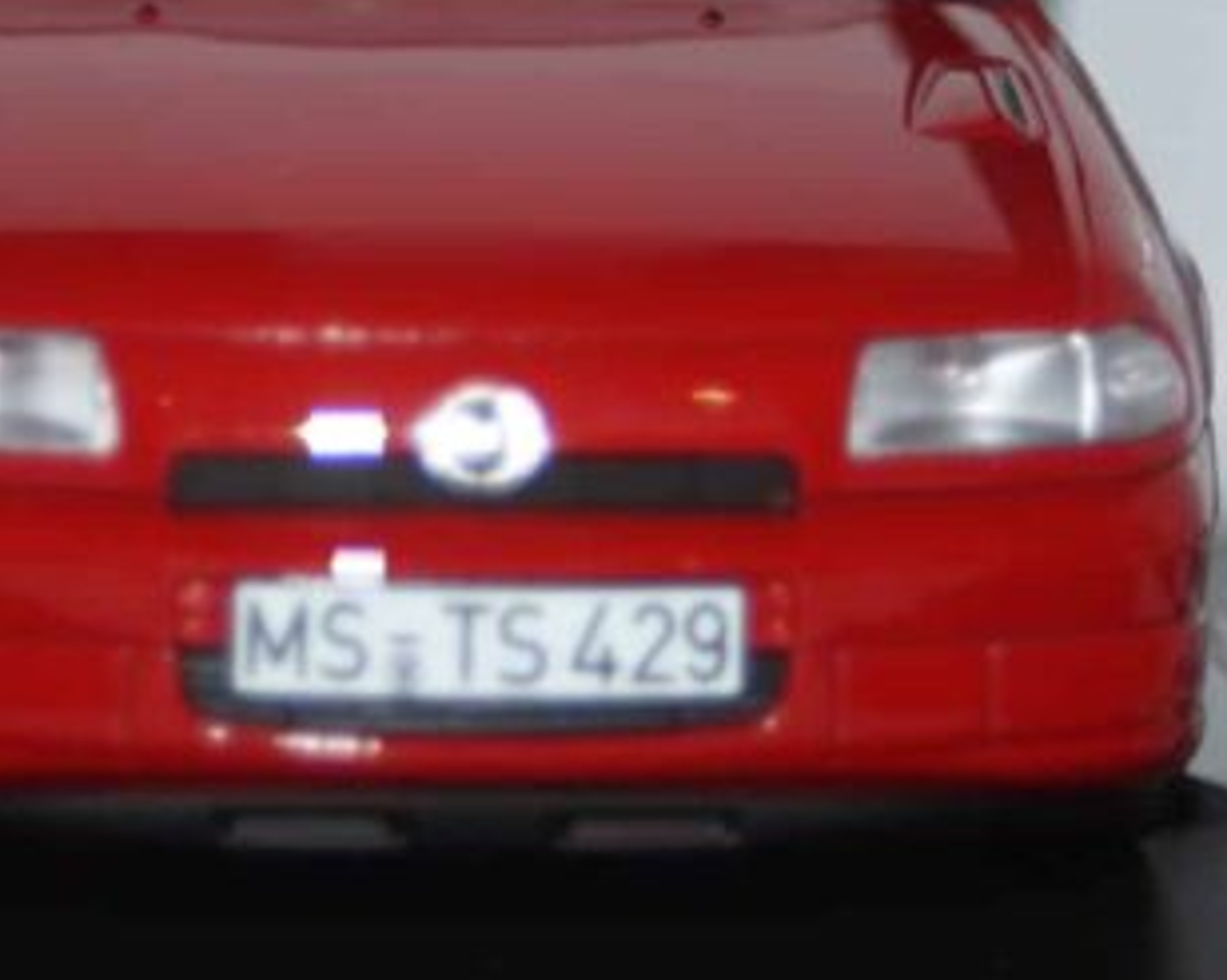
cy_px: 247
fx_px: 6968
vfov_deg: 8.0
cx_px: 359
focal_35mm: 192
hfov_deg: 10.1
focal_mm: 70
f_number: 5.6
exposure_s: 1/60
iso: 200
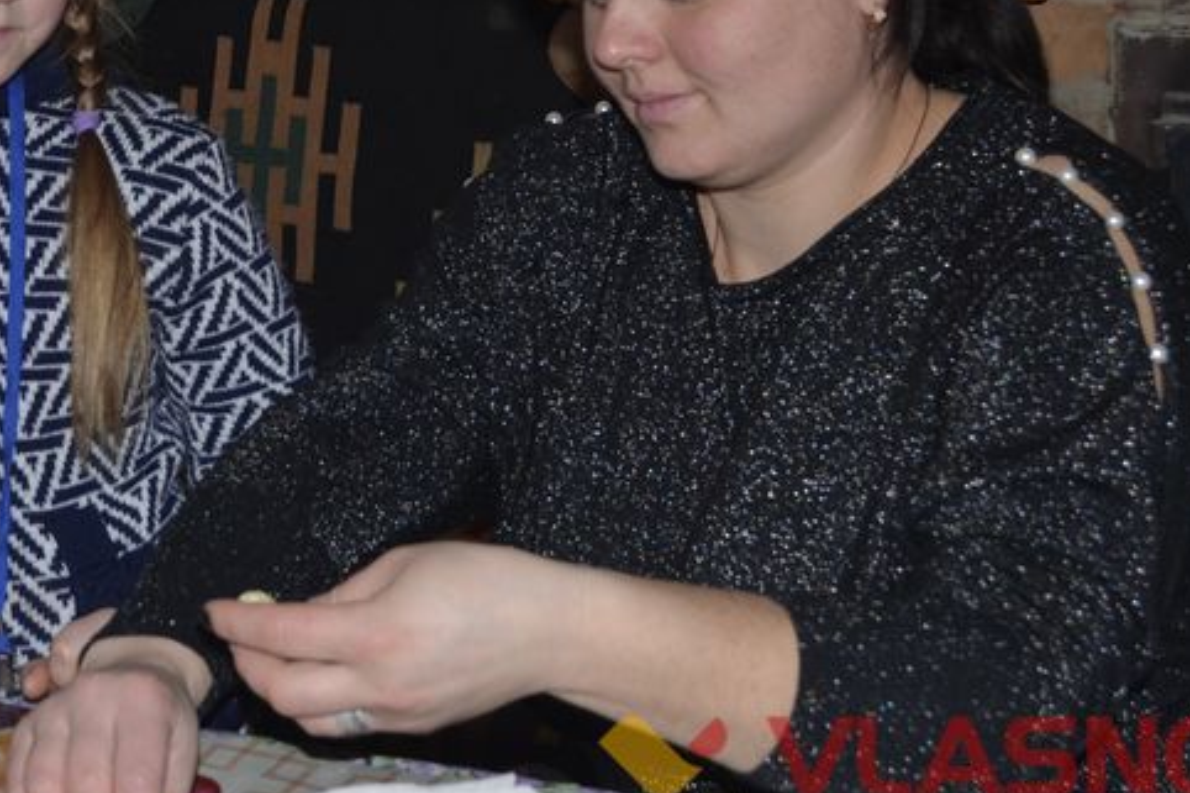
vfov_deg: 16.2
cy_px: 257
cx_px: 202
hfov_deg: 23.8
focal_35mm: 84
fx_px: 2776
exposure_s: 1/125
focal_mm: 30
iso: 200
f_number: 5.6
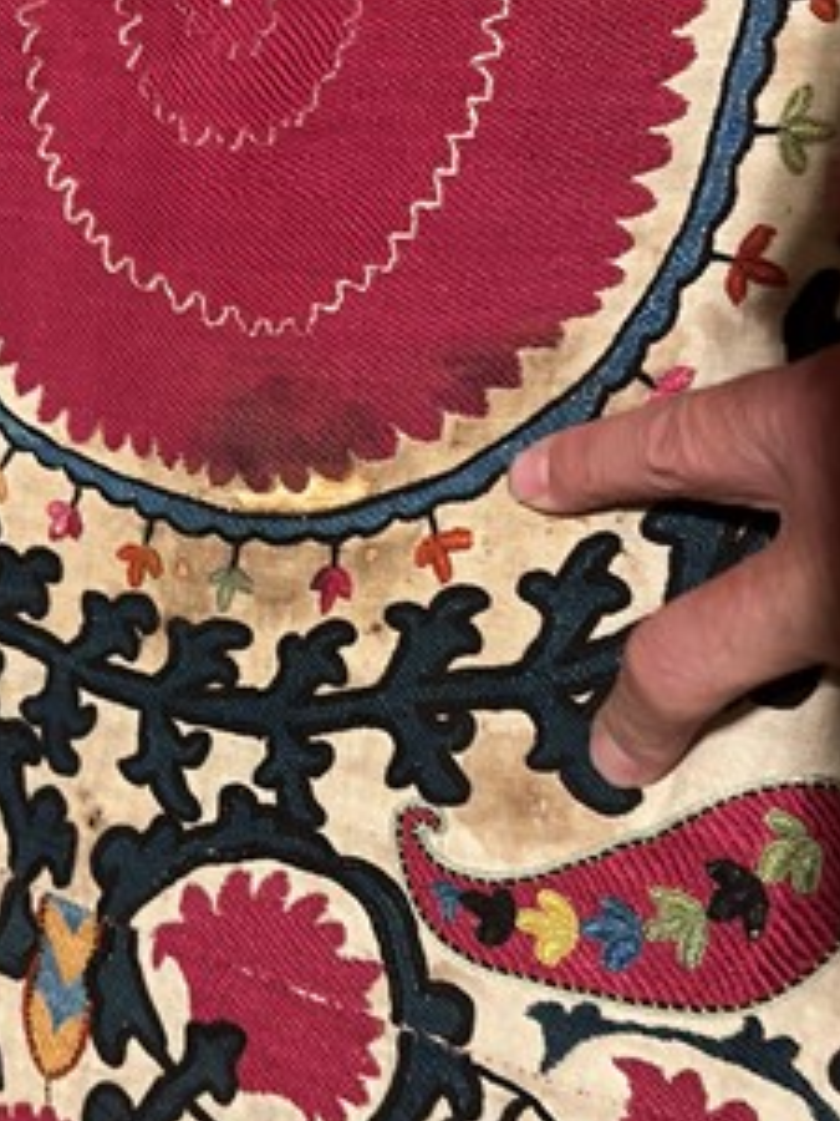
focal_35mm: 32
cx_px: 306
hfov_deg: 43.7
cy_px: 583
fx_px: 1035
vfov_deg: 56.8
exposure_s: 1/33
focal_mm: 6.86
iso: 640
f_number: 1.78
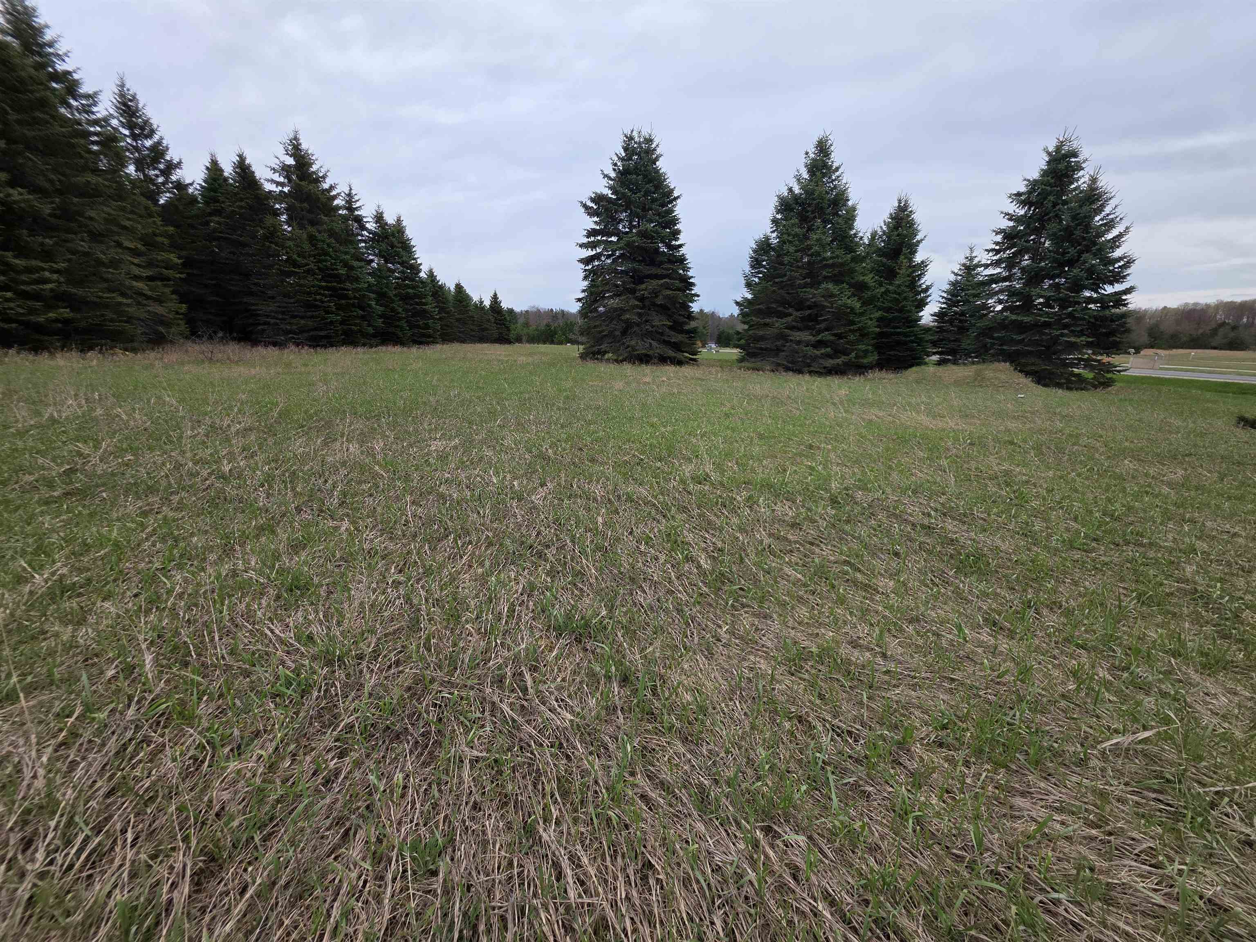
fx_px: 472
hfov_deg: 106.2
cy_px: 471
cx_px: 628
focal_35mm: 13
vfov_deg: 89.9
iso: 40
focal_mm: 2.2
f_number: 1.9
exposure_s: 1/1061
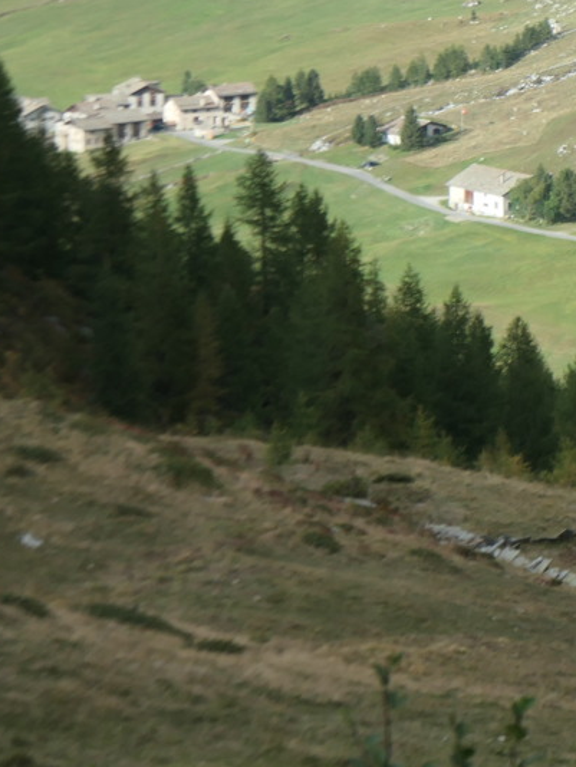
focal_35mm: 197
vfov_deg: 10.0
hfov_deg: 7.3
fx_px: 4367
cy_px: 106
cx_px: 1034
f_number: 4.7
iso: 200
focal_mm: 26.8
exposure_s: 1/640
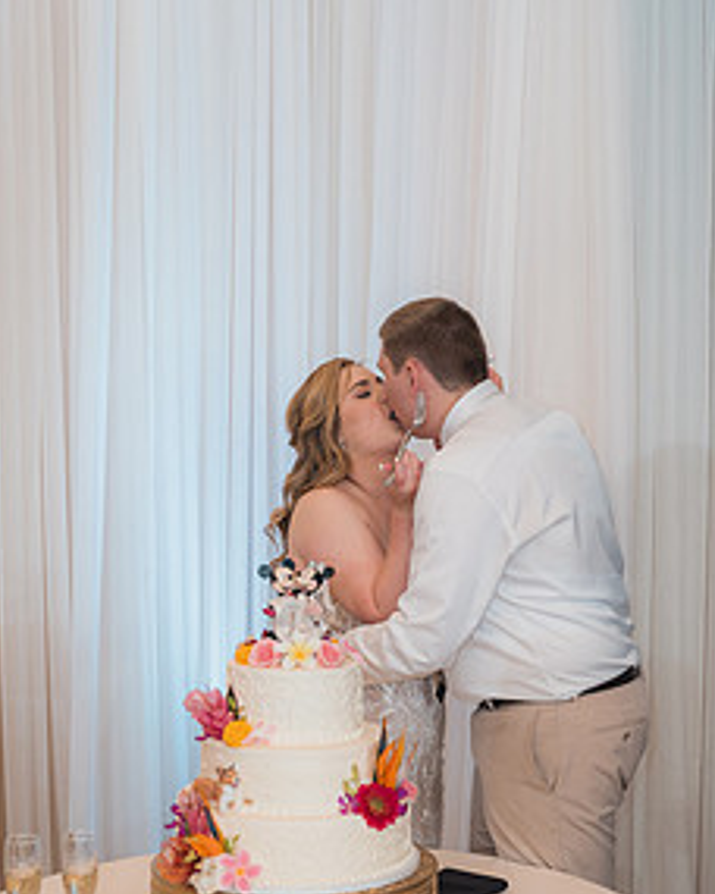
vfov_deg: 25.7
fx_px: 1957
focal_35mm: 74
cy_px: 502
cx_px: 439
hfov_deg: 20.7
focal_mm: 50
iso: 800
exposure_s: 1/250
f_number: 2.8
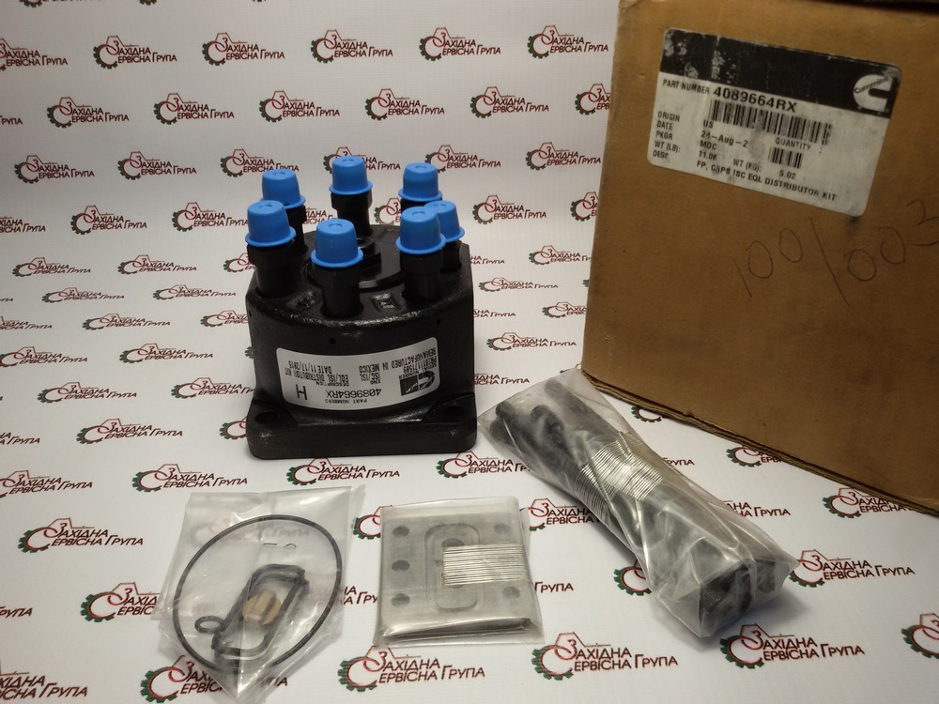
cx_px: 470
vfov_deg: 45.4
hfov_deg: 58.4
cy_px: 352
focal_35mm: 31
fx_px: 841
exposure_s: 1/100
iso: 40
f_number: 2.4
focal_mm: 2.93
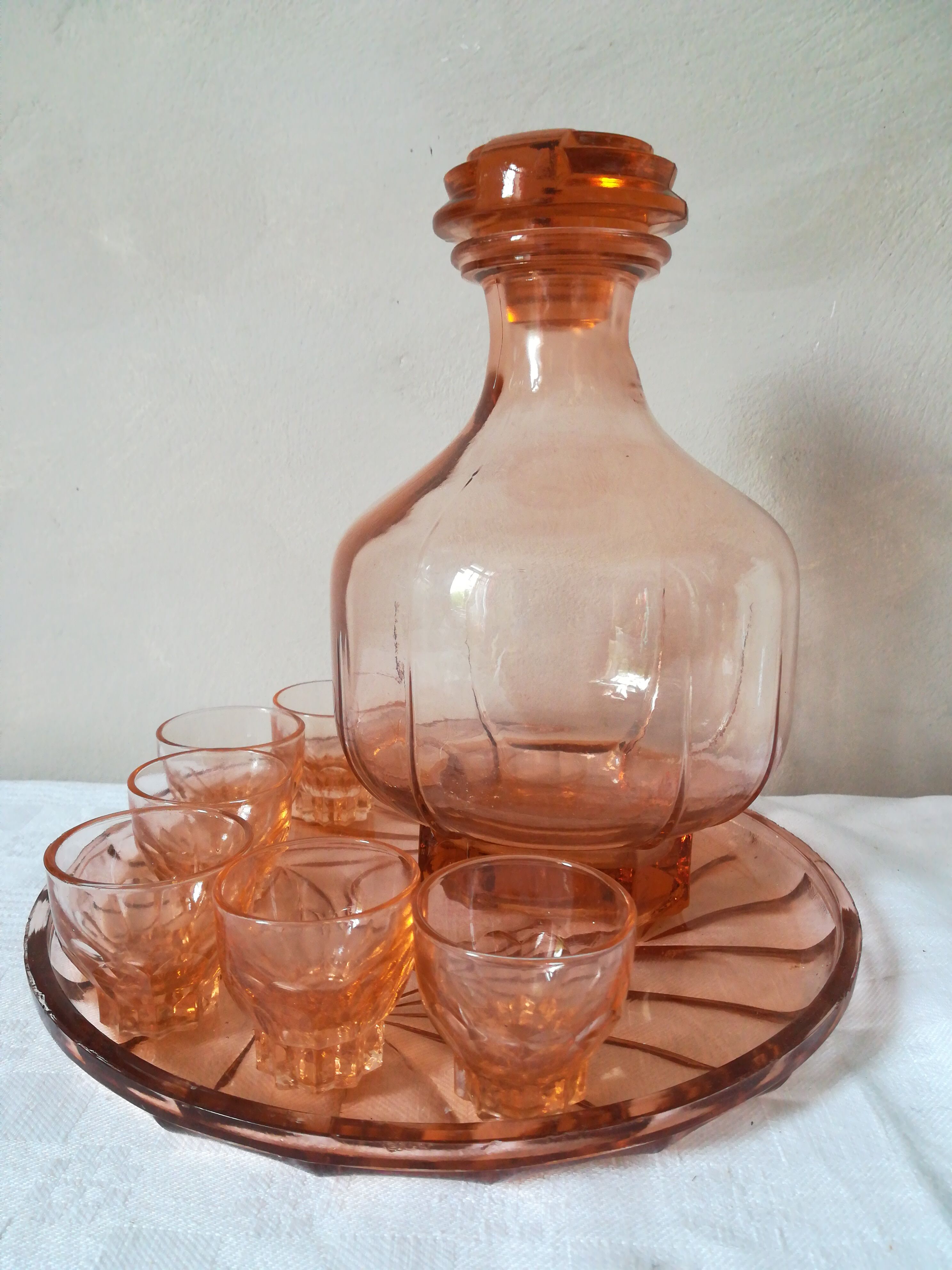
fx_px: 953
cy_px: 635
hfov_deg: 53.1
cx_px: 476
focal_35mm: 26
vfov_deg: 67.3
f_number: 2.2
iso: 320
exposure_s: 1/33.3
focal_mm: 3.83
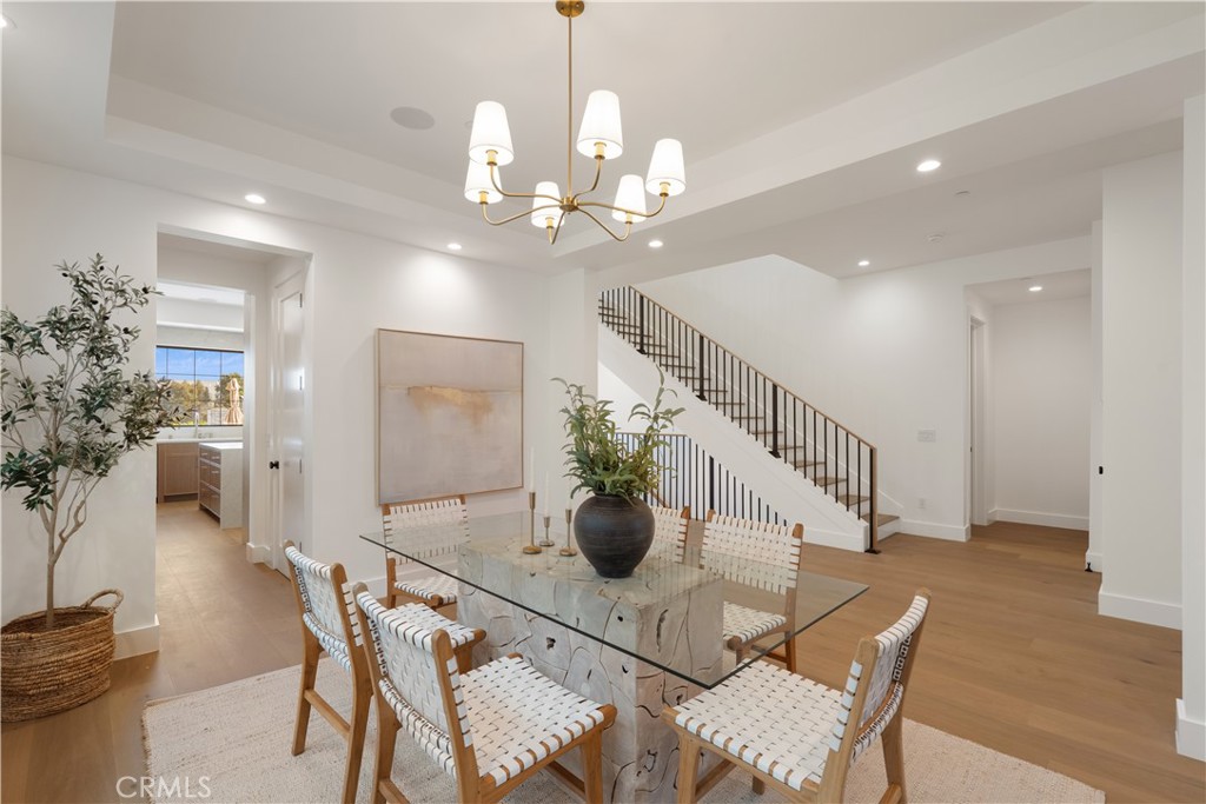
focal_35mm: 16
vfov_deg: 72.1
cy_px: 402
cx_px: 603
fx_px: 553
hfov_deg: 95.0
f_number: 9
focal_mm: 16.5
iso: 800
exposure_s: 1/6
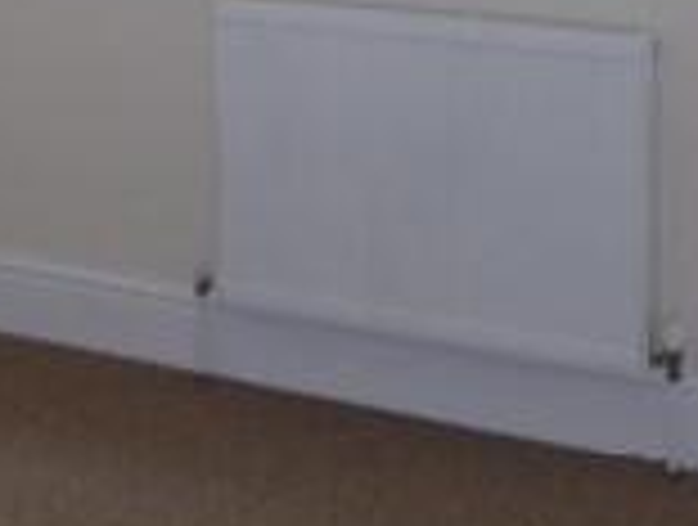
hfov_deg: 21.0
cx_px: -7
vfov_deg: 15.4
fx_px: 1819
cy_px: -232
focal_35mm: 90
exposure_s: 1/60
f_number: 3.3
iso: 200
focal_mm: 4.3
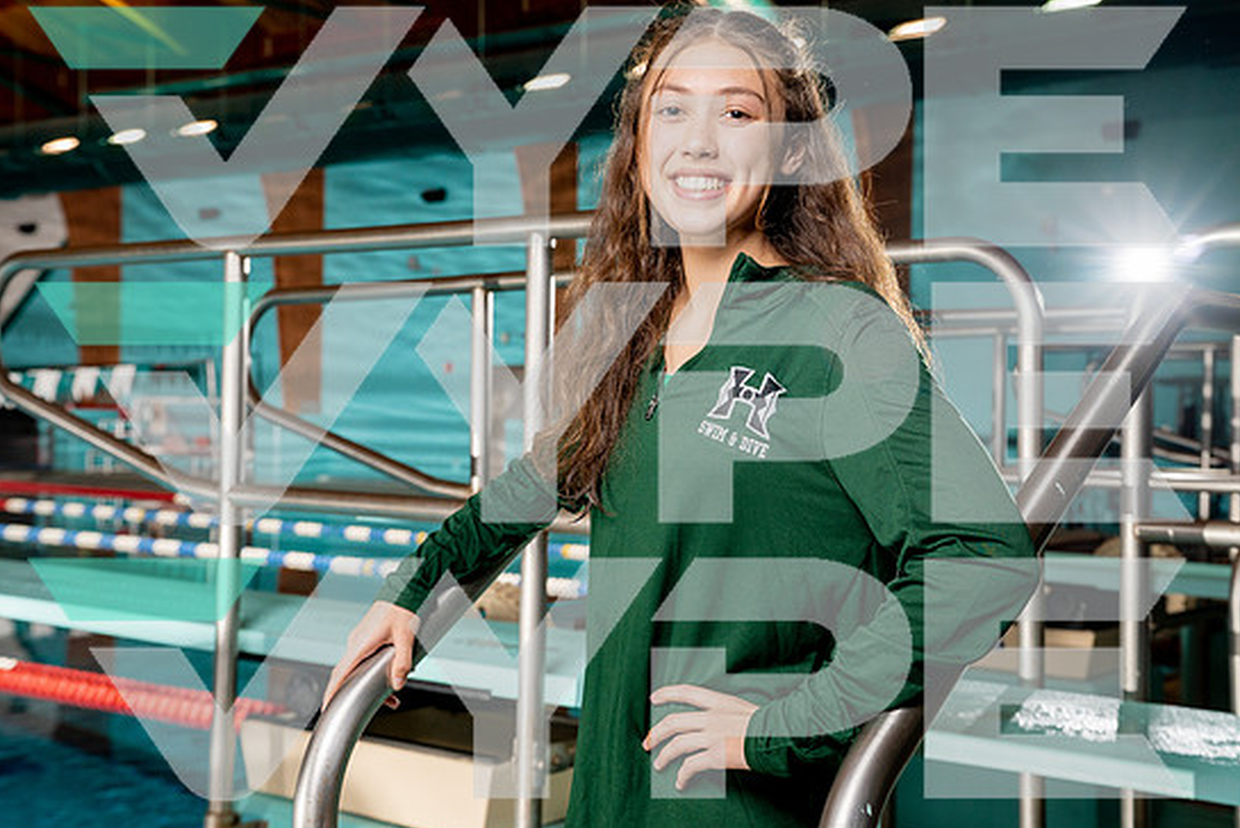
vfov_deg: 27.0
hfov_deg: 39.6
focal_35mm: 50
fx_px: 1723
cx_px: 614
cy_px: 404
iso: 500
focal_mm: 47
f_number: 5.6
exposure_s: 1/250
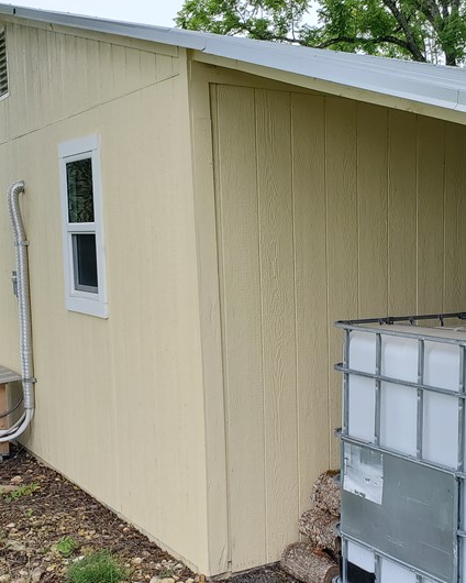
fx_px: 845
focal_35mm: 49
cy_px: 355
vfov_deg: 37.9
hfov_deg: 30.3
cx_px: 348
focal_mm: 4.3
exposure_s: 1/499
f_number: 2.4
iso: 50
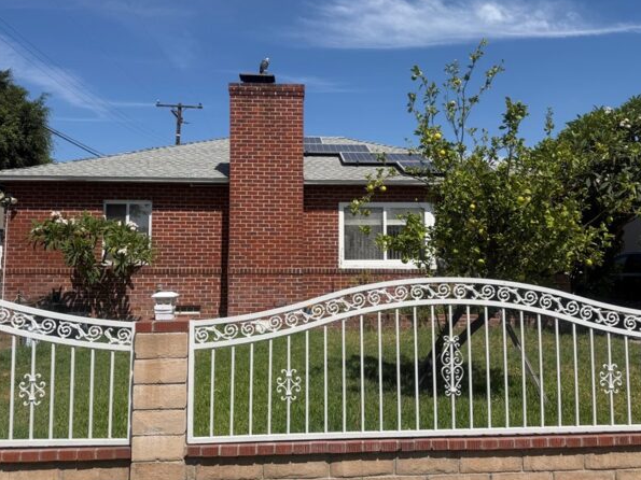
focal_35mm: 31
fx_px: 574
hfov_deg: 58.4
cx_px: 324
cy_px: 214
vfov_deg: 45.4
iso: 80
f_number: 1.78
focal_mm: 6.76
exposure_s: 1/5714
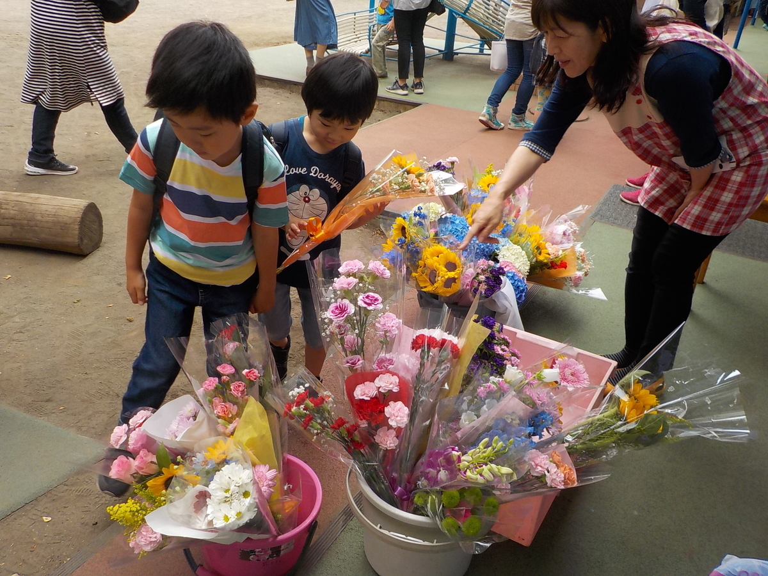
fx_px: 666
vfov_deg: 46.8
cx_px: 384
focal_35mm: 30
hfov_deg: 60.0
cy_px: 288
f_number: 3.3
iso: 125
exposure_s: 1/125
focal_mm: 4.1
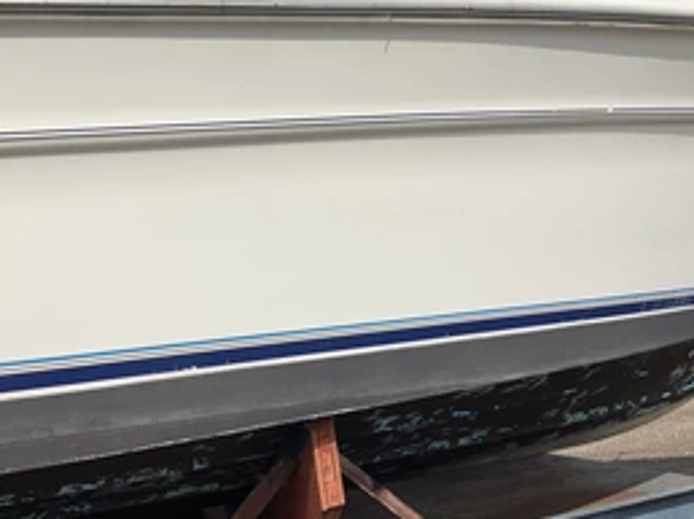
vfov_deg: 32.1
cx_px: 358
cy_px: 212
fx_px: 901
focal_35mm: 45
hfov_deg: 42.1
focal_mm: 3
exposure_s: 1/4785
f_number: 1.8
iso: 25
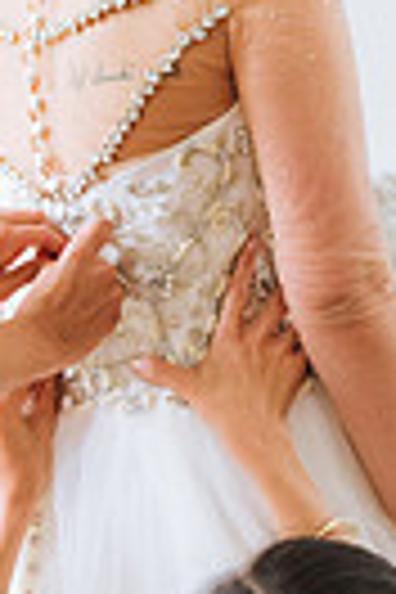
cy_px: 126
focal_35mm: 150
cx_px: 126
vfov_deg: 13.6
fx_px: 2475
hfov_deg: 9.1
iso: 2000
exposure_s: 1/250
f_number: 2.8
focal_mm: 44
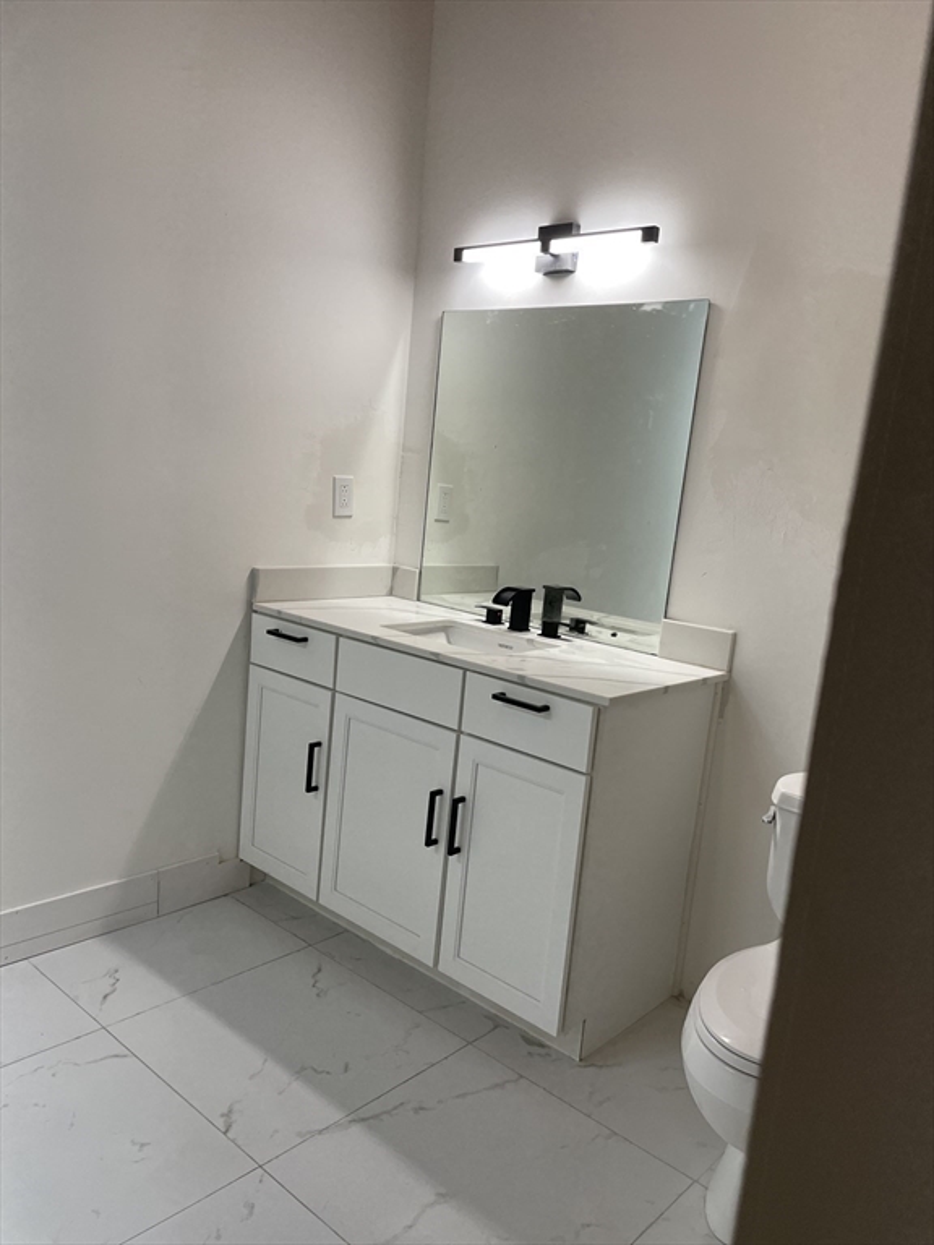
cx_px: 467
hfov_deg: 53.1
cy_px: 622
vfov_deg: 67.3
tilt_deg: -9.5
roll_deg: -4.9
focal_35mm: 26
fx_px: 935
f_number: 1.6
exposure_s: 1/120
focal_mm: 4.2
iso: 80
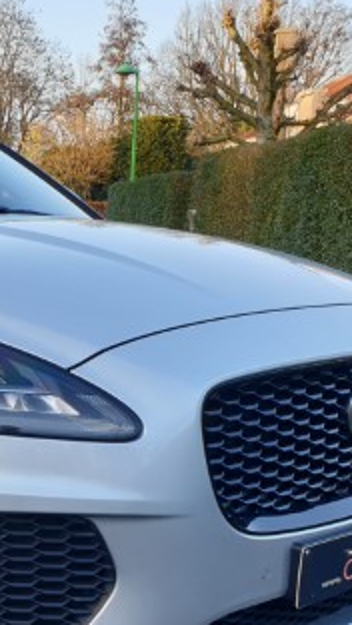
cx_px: -100
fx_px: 963
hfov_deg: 19.2
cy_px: 451
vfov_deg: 35.4
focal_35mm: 58
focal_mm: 4.3
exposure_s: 1/166
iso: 50
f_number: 2.4
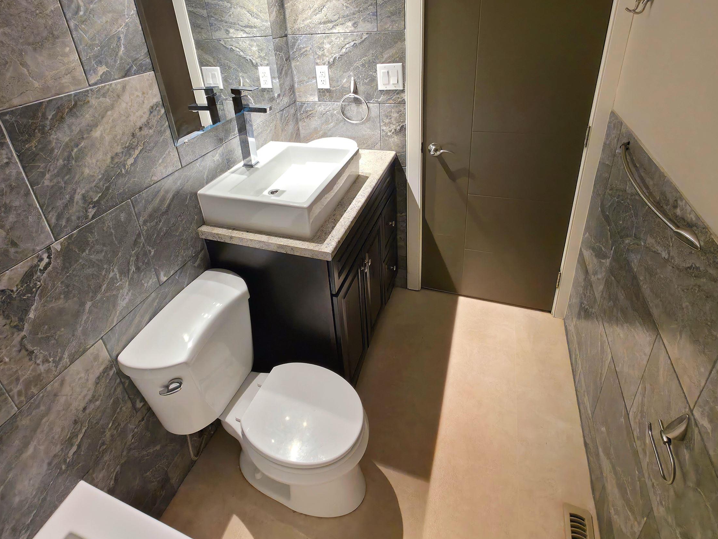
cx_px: 343
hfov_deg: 87.7
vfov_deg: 69.8
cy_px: 184
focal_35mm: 18
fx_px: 373
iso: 160
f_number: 1.9
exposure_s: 1/24
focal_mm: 2.2
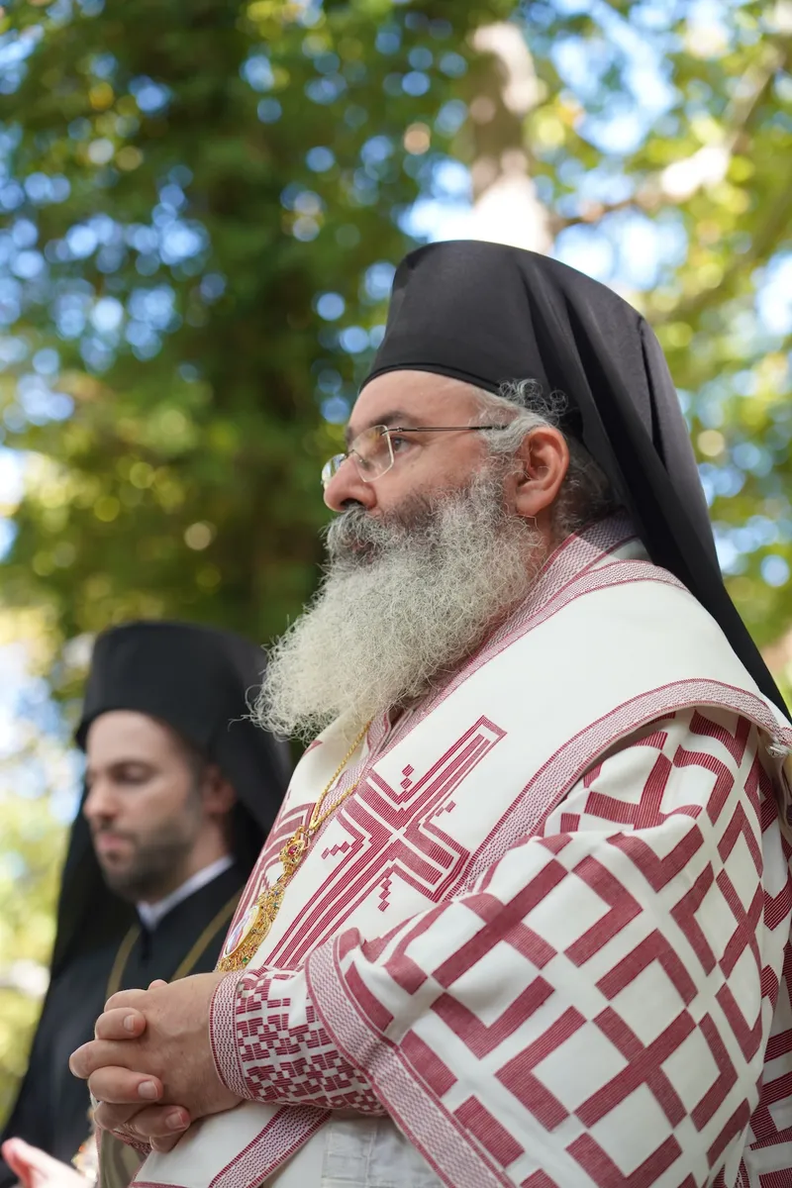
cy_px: 594
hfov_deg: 16.9
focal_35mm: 81
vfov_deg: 25.1
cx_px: 396
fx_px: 2673
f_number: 4
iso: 400
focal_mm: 81
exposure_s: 1/160
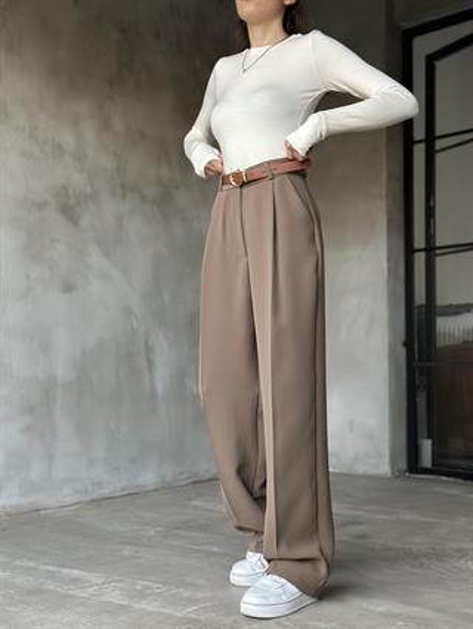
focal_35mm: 48
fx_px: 874
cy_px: 314
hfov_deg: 30.3
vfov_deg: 39.6
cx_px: 236
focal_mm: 6.86
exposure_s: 1/60
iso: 400
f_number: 1.78
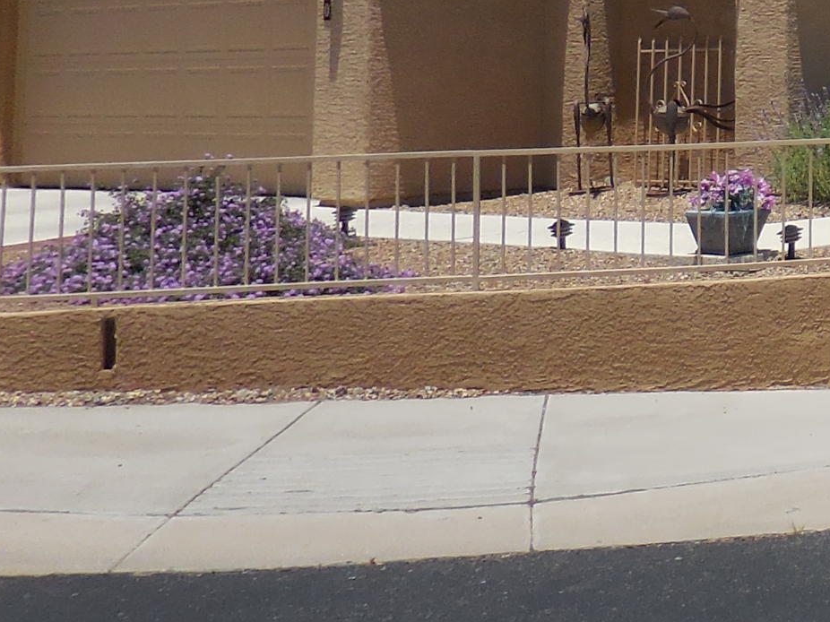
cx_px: 1336
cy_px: -104
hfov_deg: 19.9
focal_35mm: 81
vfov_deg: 17.4
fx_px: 1942
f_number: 6.6
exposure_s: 1/640
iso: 125
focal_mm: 4.5
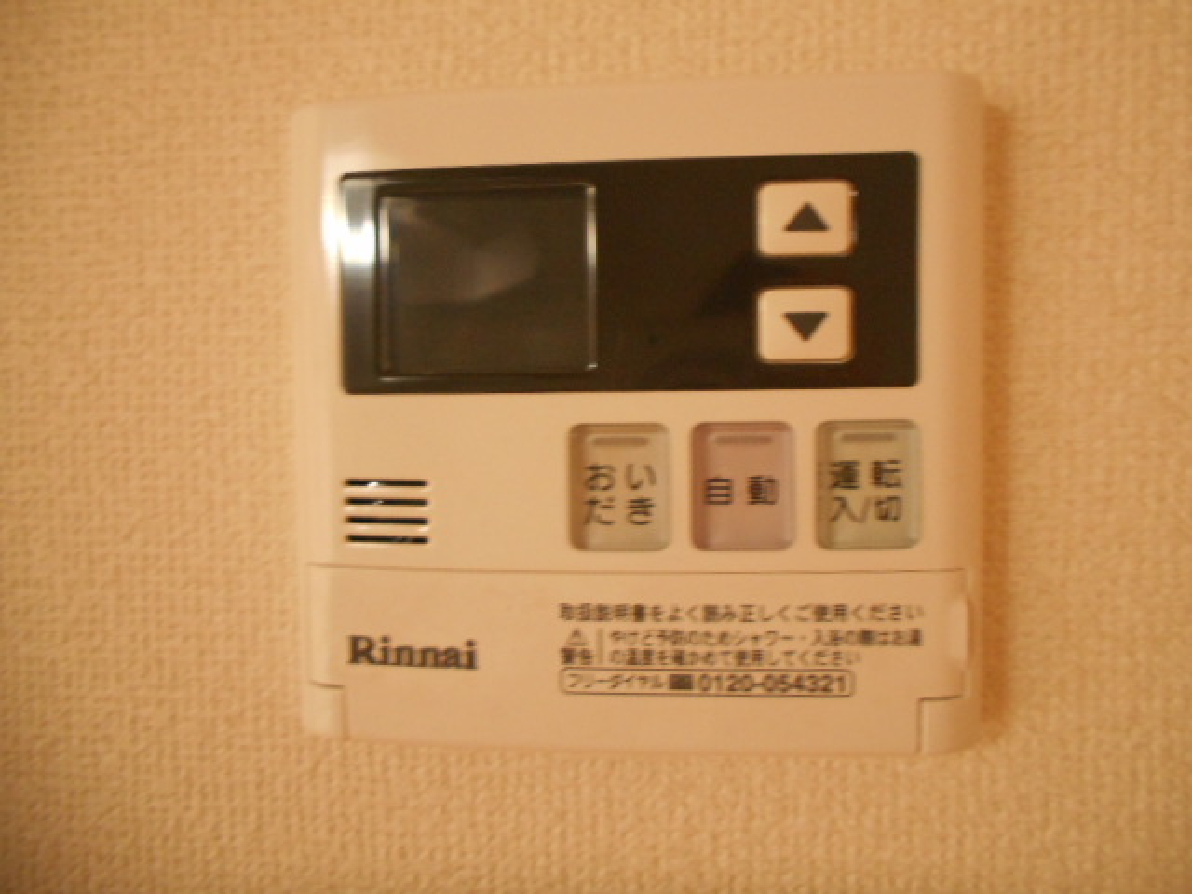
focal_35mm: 26
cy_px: 447
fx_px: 895
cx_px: 596
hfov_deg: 67.3
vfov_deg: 53.1
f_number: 3.2
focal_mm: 4.6
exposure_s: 1/20
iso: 400
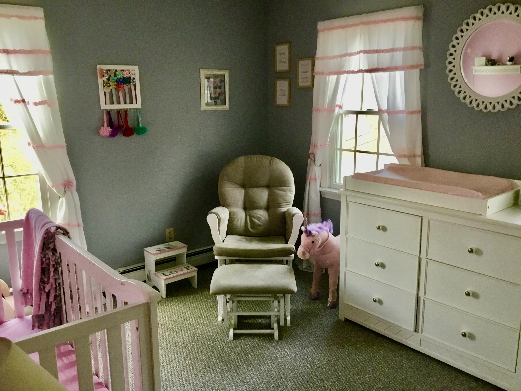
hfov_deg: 58.4
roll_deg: +1.1
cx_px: 260
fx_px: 467
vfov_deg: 45.4
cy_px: 196
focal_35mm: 31
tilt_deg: -11.3
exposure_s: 1/30
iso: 100
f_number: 2.4
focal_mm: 3.3
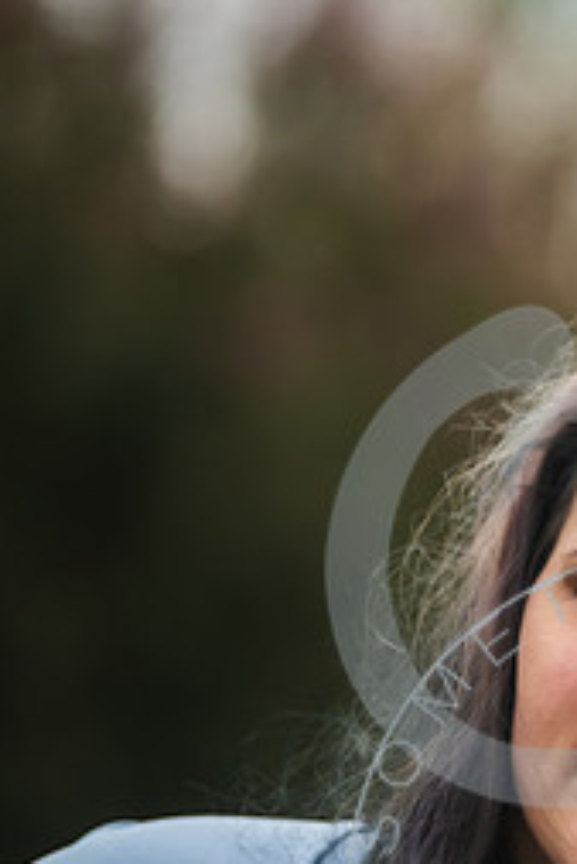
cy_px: 610
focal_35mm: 344
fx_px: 8258
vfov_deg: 6.0
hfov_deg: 4.0
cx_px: 867
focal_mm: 150
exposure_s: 1/1000
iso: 125
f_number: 2.8
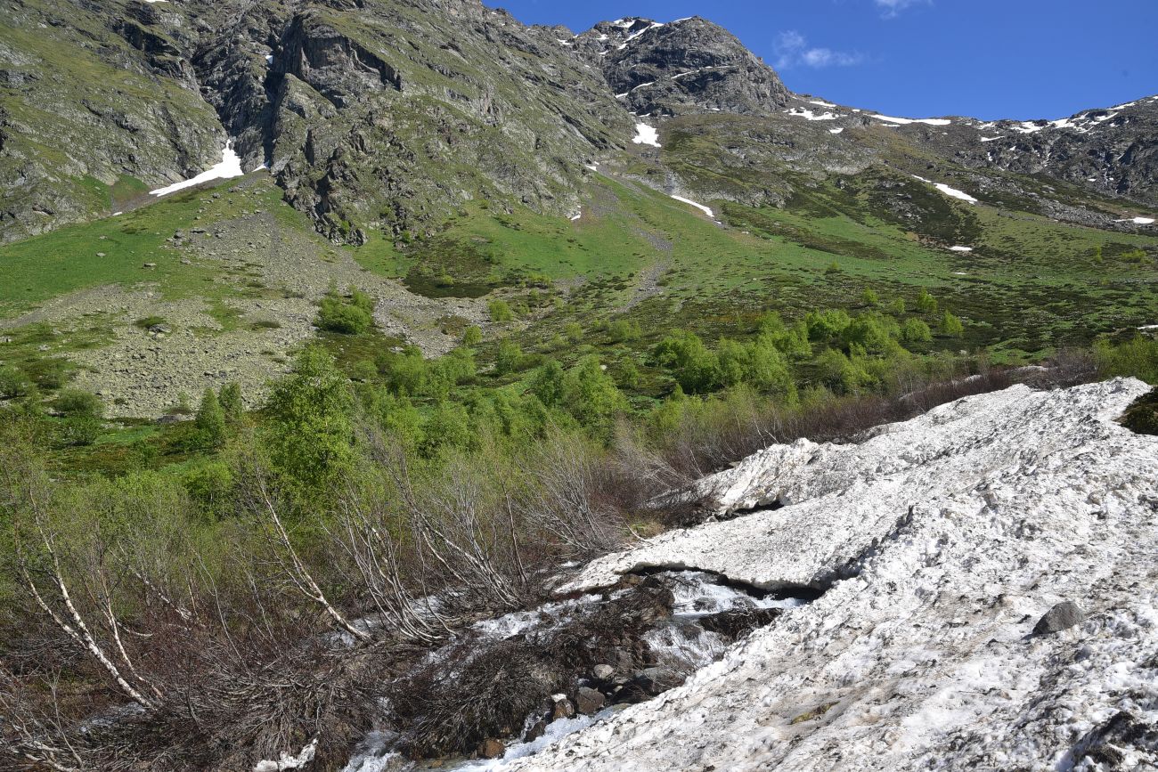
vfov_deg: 27.0
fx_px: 1608
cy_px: 386
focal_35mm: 50
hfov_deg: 39.6
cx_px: 579
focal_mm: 50
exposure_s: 1/125
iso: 100
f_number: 11
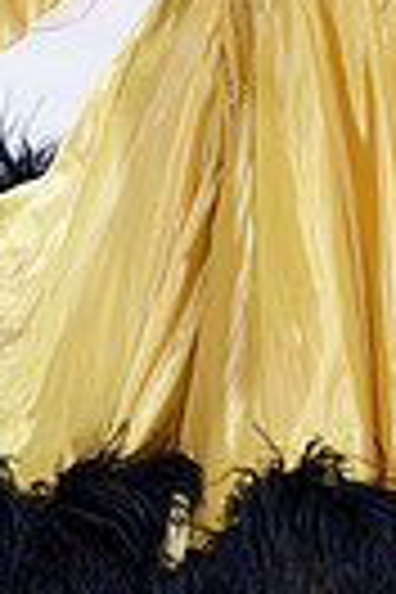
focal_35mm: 410
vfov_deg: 5.0
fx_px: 6764
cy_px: -302
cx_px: 500
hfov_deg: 3.3
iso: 2500
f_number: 2.8
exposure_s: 1/250
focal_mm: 120
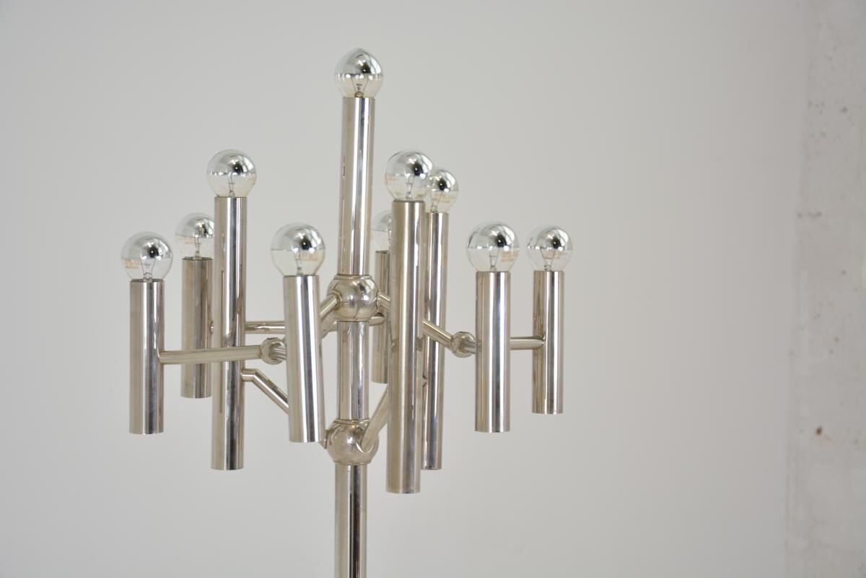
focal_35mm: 75
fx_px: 1804
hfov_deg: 27.0
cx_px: 433
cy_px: 289
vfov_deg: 18.2
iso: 160
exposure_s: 1/30
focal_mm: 50
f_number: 5.6
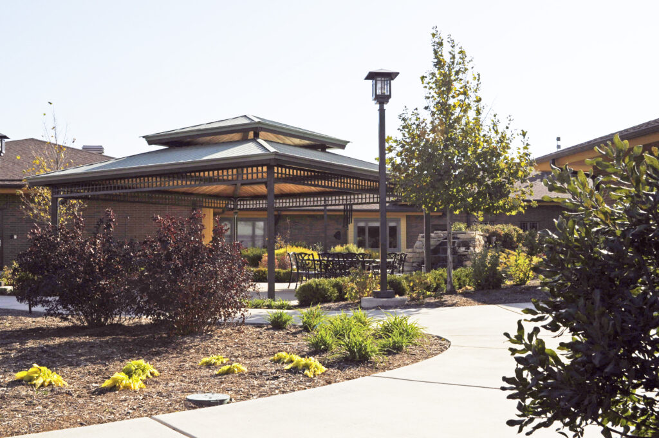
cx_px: 330
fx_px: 713
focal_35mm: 39
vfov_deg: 34.1
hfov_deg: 49.6
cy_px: 219
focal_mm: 26
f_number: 11
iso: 200
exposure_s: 1/500
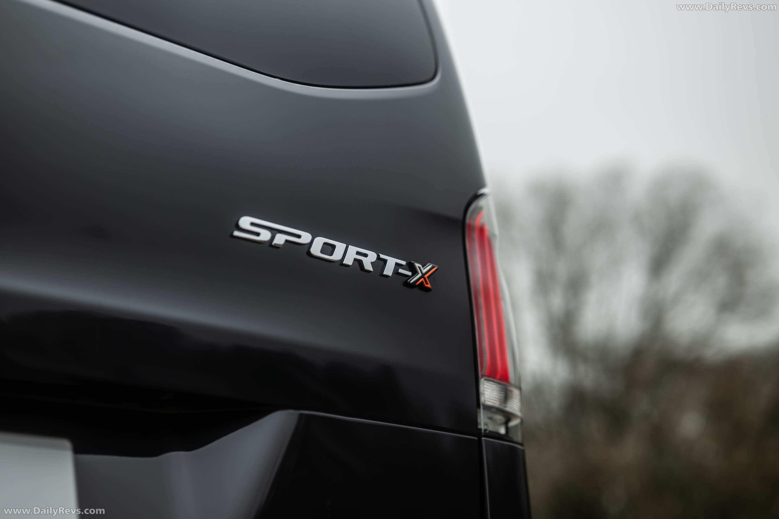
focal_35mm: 50
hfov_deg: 39.6
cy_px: 260
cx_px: 390
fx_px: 1082
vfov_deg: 27.0
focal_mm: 50
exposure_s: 1/640
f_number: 1.6
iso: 80
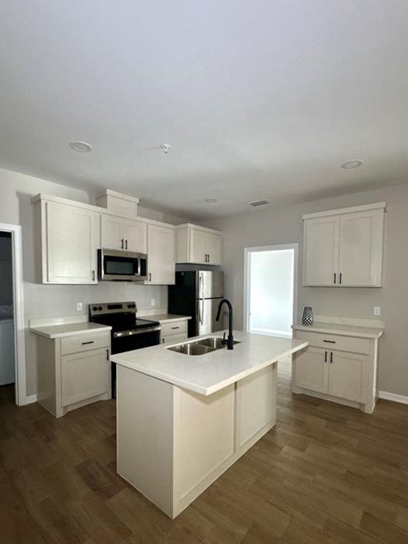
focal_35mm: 17
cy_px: 295
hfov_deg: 74.7
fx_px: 267
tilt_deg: -2.7
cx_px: 196
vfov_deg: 90.8
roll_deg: +0.3
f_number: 2.2
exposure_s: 1/60
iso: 1250
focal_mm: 2.22
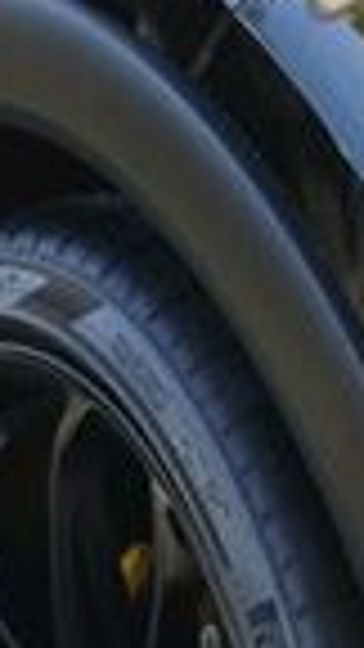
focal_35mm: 435
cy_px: -27
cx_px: 840
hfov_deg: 2.8
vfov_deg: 5.0
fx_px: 7464
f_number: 7.1
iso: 1000
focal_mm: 50
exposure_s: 1/160
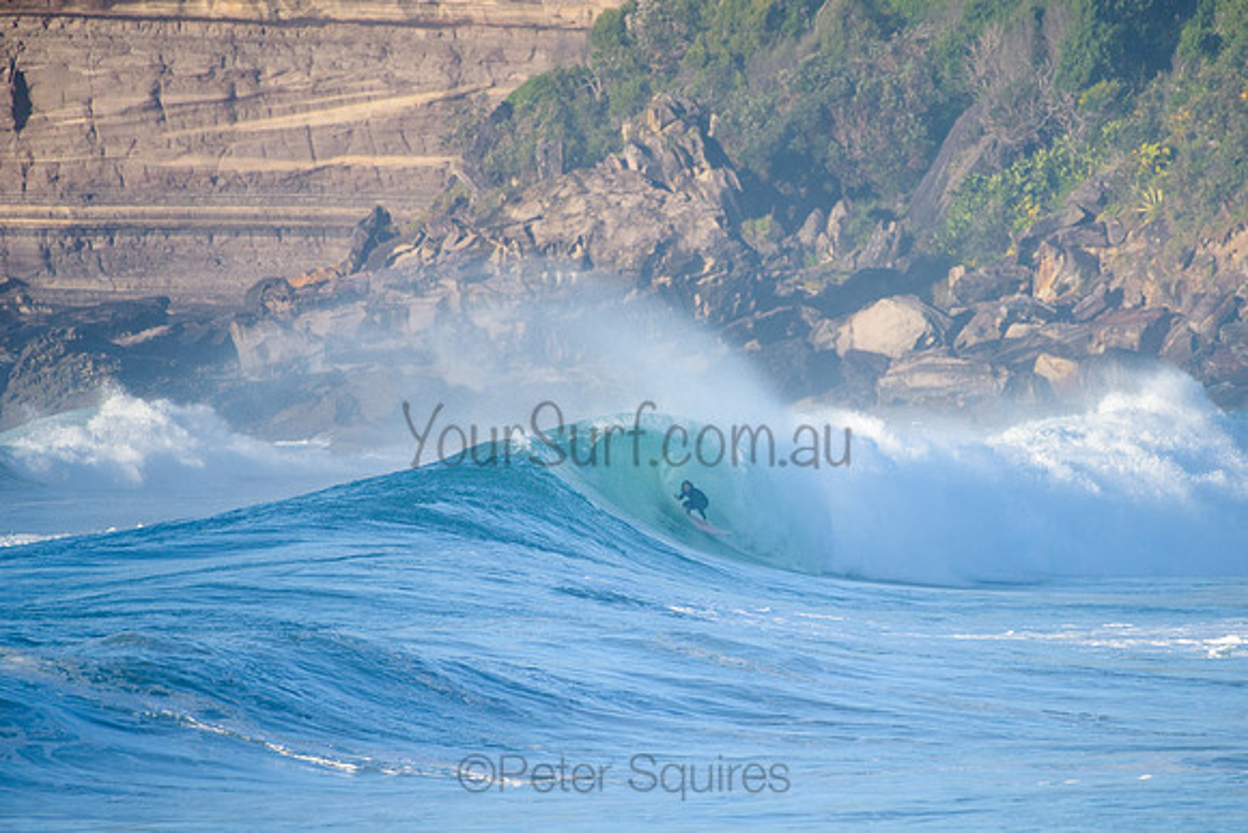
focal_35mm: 613
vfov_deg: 2.2
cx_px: 737
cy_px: 510
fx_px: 21248
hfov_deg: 3.4
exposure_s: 1/1600
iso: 320
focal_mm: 500
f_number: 5.6
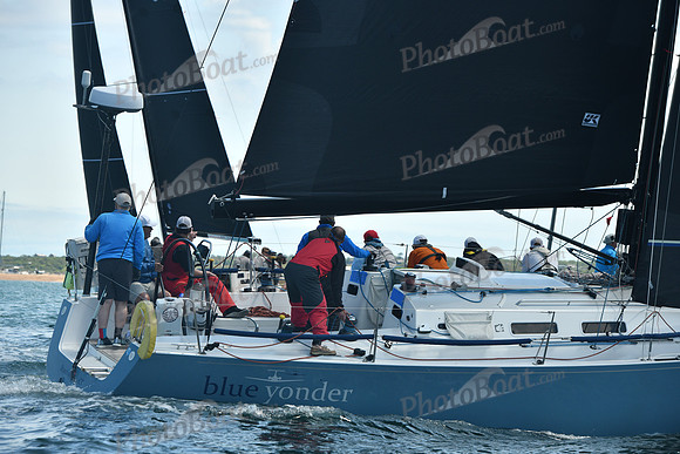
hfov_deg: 15.2
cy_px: 227
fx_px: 2550
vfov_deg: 10.2
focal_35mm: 135
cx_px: 340
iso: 320
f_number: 5.6
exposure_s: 1/640
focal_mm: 135
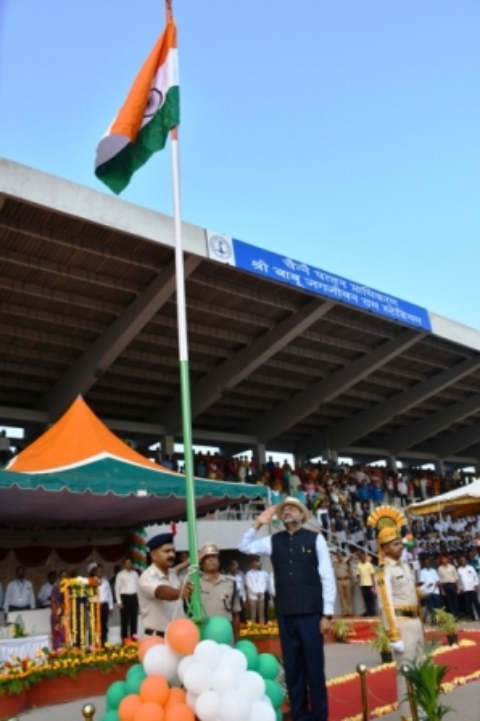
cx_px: 240
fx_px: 541
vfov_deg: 67.4
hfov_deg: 47.9
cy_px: 360
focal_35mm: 27
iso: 200
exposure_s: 1/250
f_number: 8
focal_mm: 18
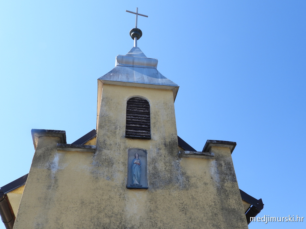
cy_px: 114
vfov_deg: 40.7
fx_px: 309
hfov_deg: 52.6
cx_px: 153
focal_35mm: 35
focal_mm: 6.3
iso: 100
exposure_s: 1/1000
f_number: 3.2
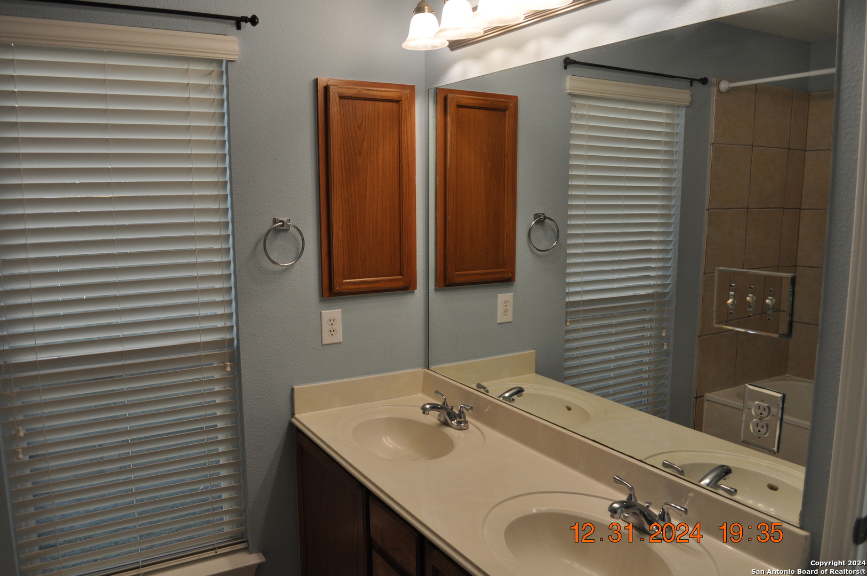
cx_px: 434
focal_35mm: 27
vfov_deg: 47.8
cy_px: 288
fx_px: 649
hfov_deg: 67.4
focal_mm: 18
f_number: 5
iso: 400
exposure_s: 1/100
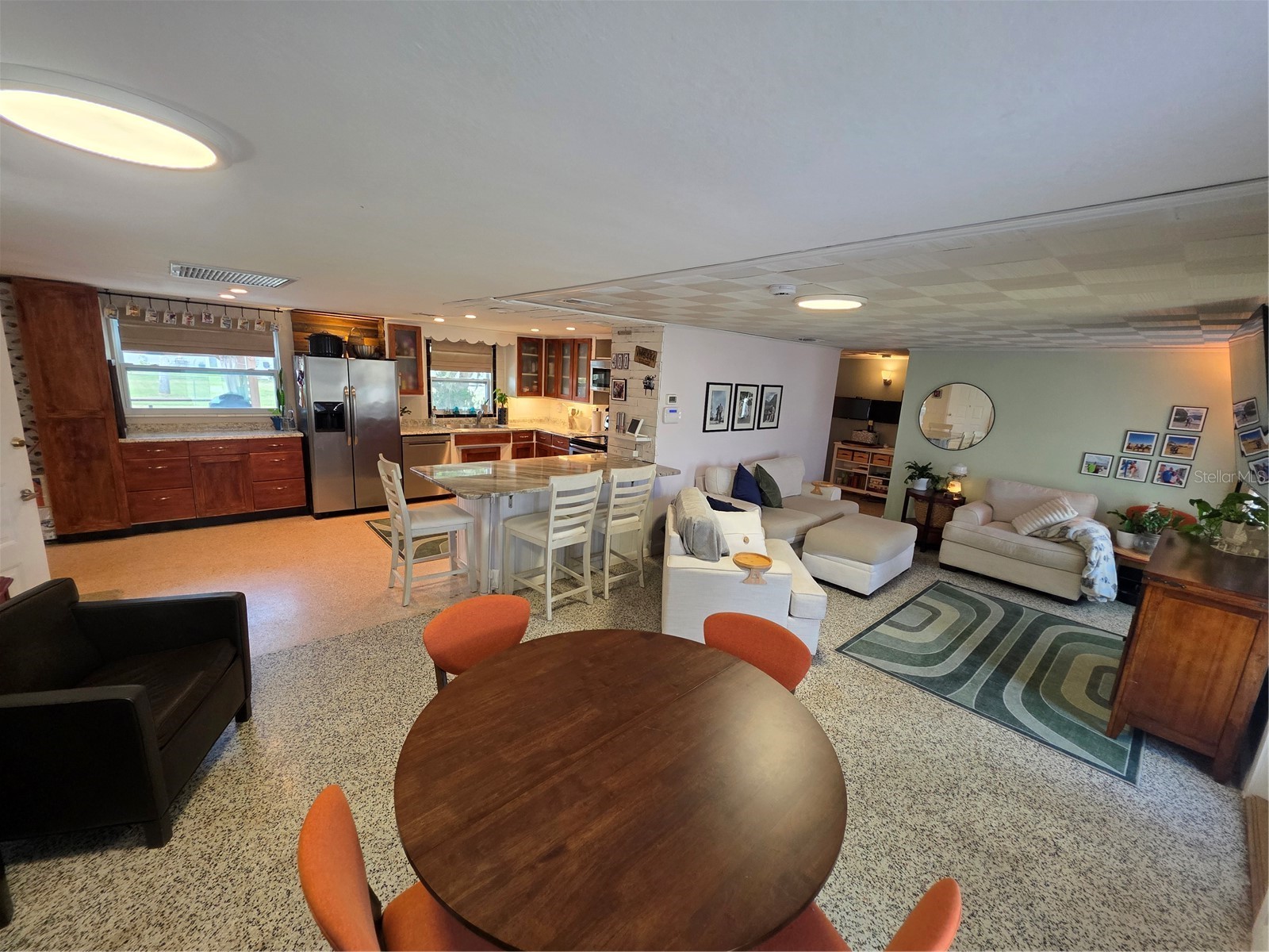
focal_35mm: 13
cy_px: 476
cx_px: 634
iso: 250
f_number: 1.9
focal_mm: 2.2
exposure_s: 1/120
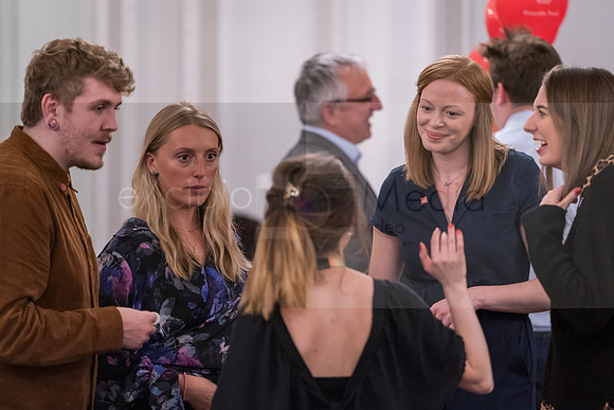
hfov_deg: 10.1
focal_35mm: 205
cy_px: 200
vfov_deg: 6.7
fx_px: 3490
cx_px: 314
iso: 6400
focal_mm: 200
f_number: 2.8
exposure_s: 1/100
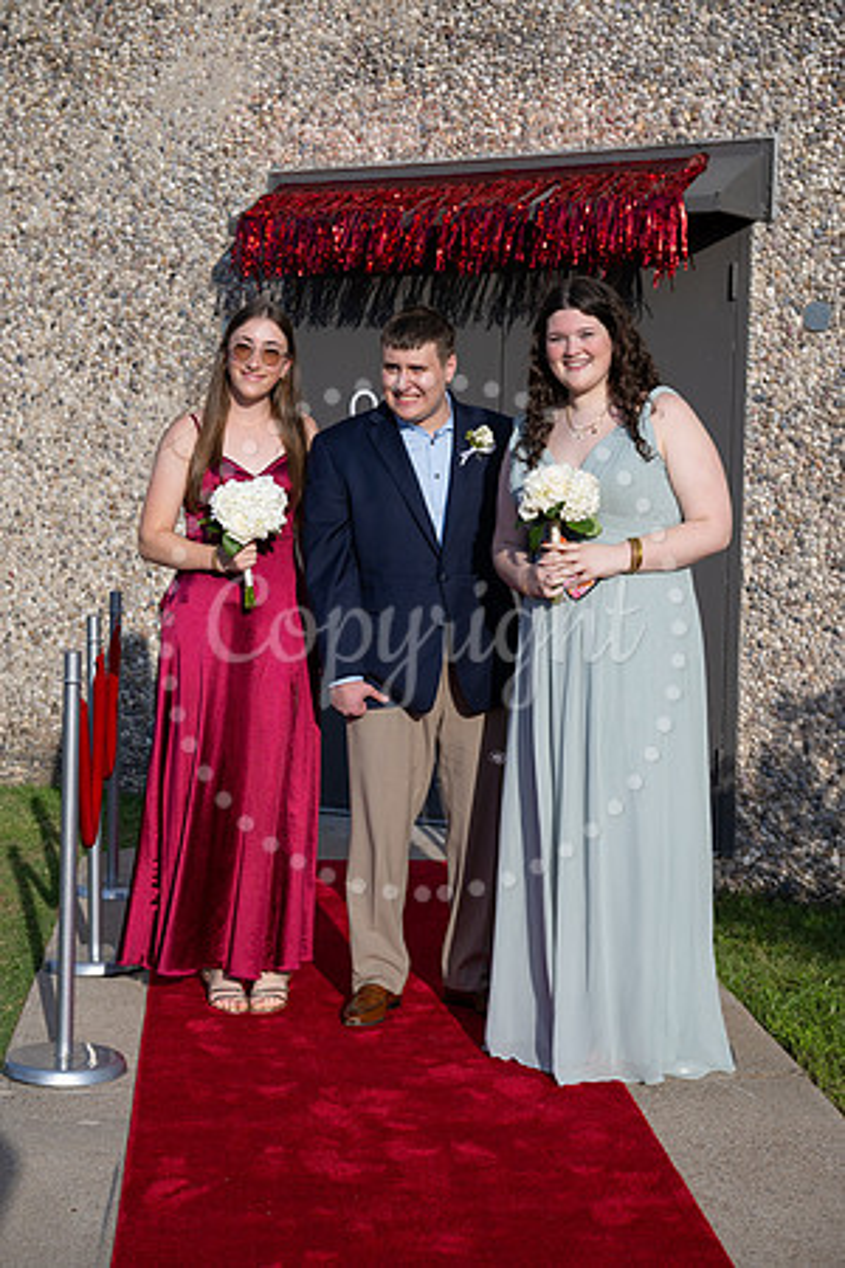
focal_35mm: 62
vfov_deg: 32.4
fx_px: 2183
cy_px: 634
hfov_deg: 21.9
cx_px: 422
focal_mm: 62
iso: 320
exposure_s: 1/2000
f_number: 5
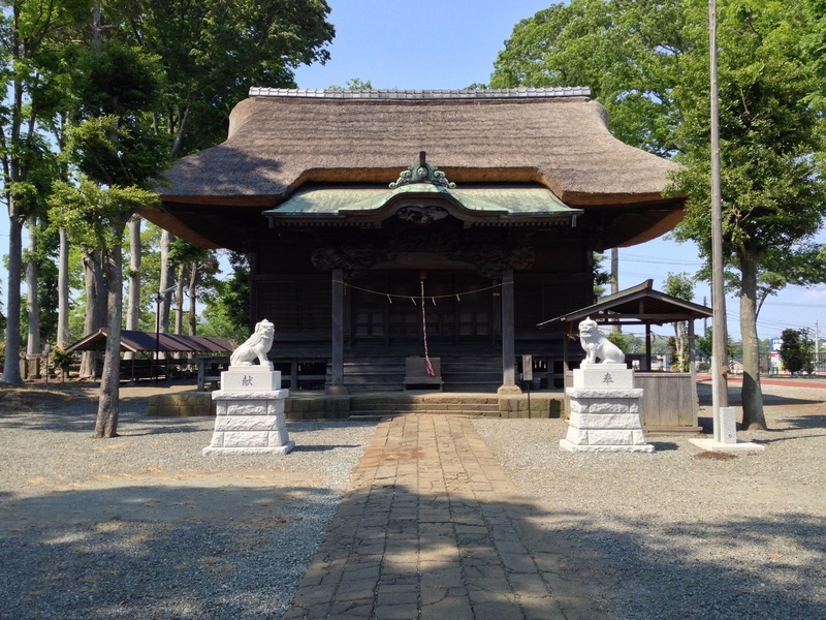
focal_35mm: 33
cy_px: 310
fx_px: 787
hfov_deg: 55.4
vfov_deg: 42.9
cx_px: 413
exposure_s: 1/511
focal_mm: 4.13
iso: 50
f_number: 2.4
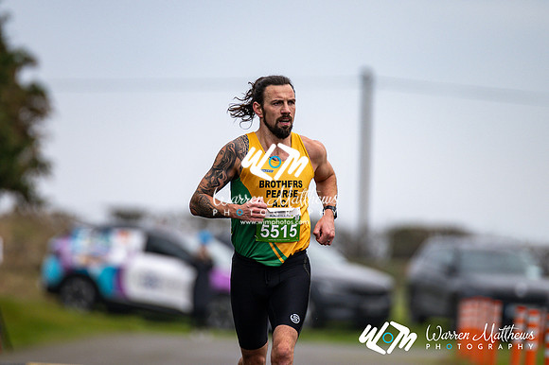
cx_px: 274
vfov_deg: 3.1
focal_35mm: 450
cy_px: 182
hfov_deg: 4.6
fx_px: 6858
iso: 280
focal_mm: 300
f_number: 2.8
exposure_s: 1/1600
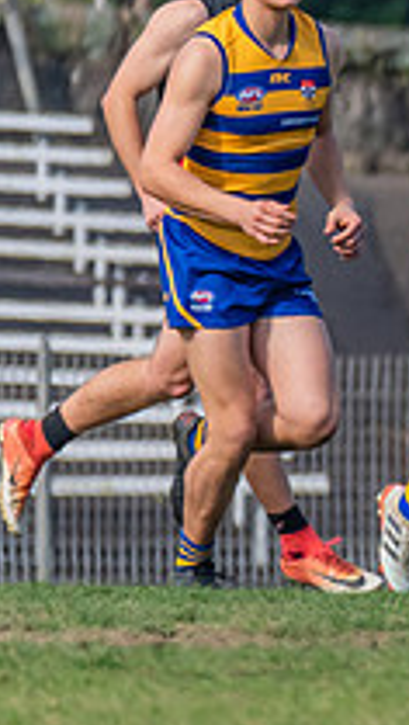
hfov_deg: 0.6
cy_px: 350
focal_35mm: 1906
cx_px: 1459
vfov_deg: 1.1
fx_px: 36644
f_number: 6
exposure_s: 1/1600
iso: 640
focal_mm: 420
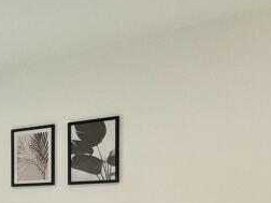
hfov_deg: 27.5
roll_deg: -0.3
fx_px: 446
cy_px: 227
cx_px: -92
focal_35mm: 57
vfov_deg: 23.9
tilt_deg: -2.6
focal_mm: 2.22
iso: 125
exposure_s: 1/99
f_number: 2.2
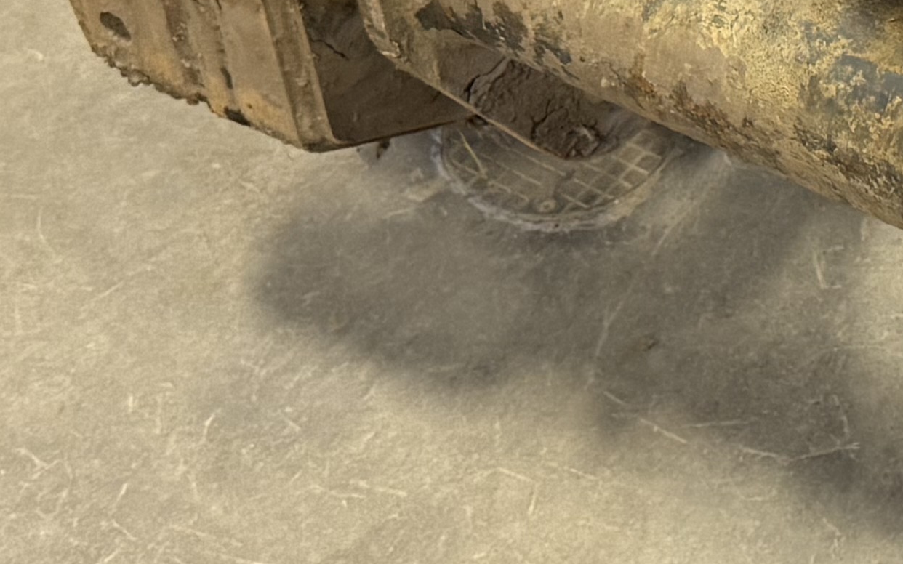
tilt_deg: -47.9
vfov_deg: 11.1
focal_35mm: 117
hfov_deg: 16.4
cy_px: 6
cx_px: 1320
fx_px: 2879
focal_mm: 6.76
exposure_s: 1/60
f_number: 1.78
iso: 250
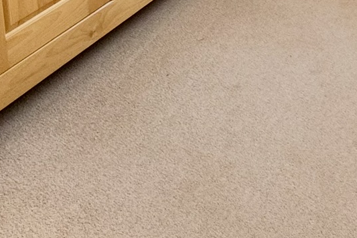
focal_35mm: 56
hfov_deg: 34.9
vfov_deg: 17.1
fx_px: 555
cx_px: 266
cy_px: -248
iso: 160
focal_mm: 2.22
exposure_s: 1/99
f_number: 2.2
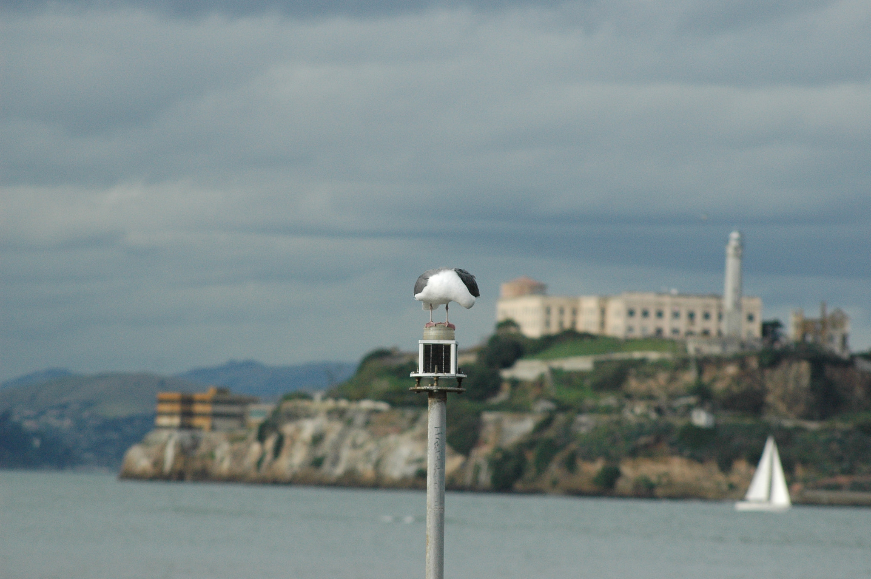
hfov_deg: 6.5
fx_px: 7615
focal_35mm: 315
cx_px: 436
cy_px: 290
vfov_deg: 4.4
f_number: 7.1
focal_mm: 210
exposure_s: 1/2500
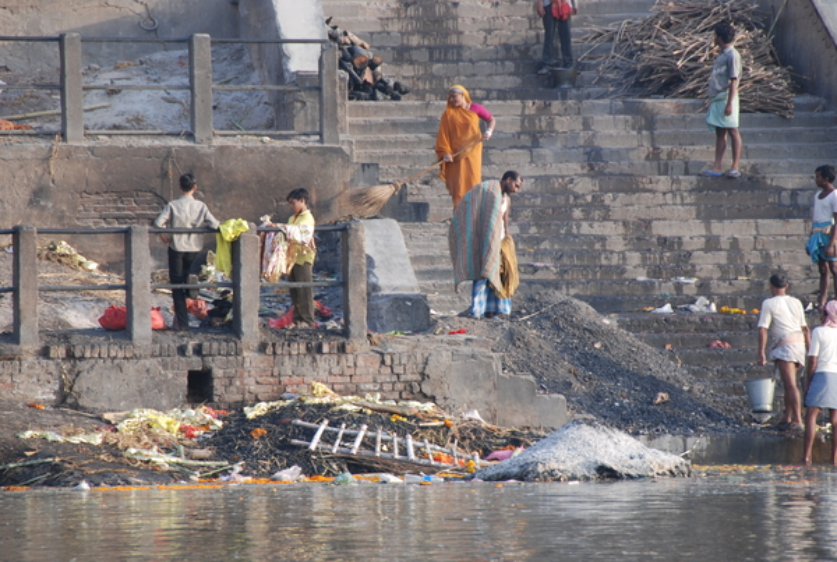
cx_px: 418
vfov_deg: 4.6
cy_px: 281
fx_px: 6991
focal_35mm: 300
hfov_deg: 6.9
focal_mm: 200
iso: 200
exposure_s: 1/100
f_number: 7.1
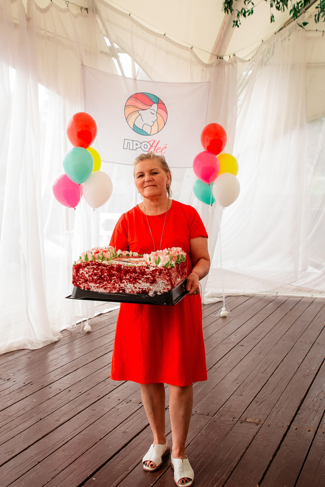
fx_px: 564
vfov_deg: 46.5
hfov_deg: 32.1
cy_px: 206
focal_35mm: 42
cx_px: 155
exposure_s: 1/320
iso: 500
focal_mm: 24
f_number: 3.5
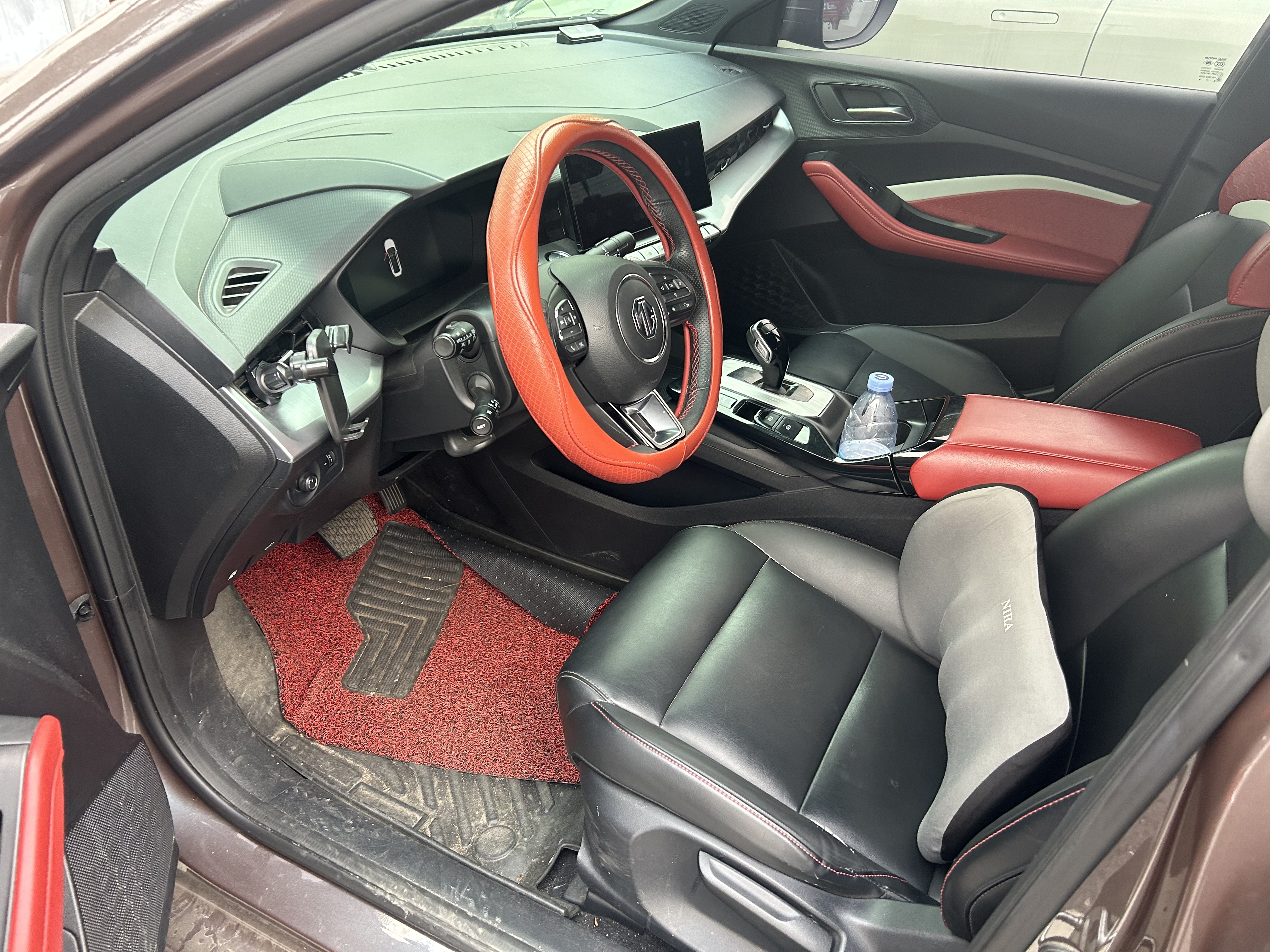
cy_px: 476
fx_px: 954
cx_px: 635
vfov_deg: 53.1
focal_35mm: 26
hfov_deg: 67.3
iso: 125
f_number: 1.5
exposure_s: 1/70
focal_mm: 5.7
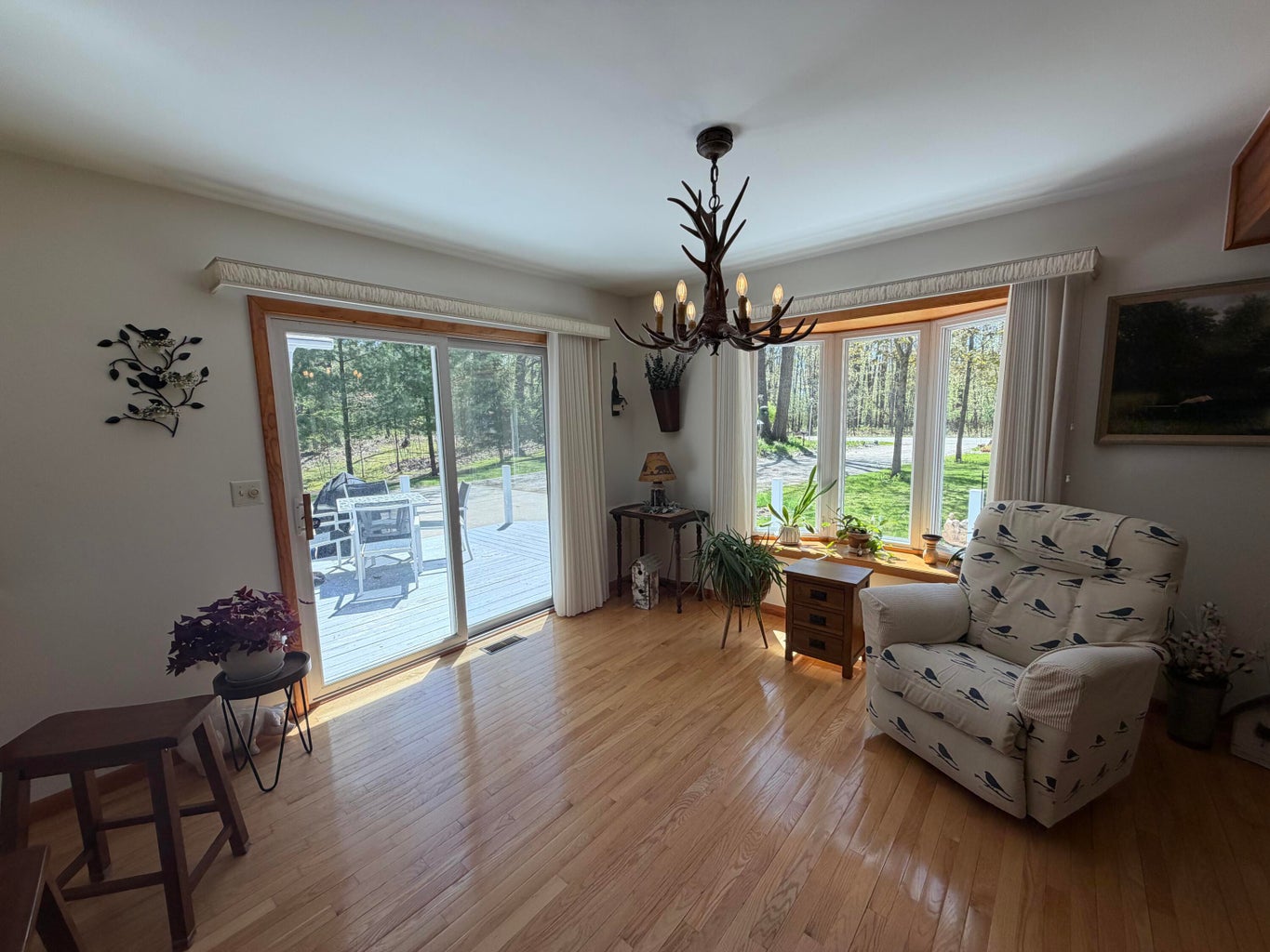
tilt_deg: -8.3
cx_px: 635
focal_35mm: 14
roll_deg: +2.2
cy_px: 476
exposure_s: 1/195
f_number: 2.2
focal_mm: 2.22
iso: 50
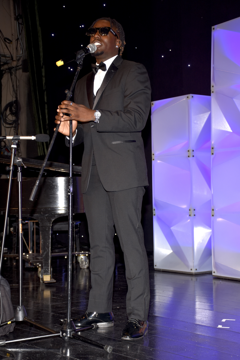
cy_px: 180
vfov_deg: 29.9
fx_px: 675
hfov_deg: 20.2
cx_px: 120
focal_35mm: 68
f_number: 5.6
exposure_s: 1/60
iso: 320
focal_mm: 45
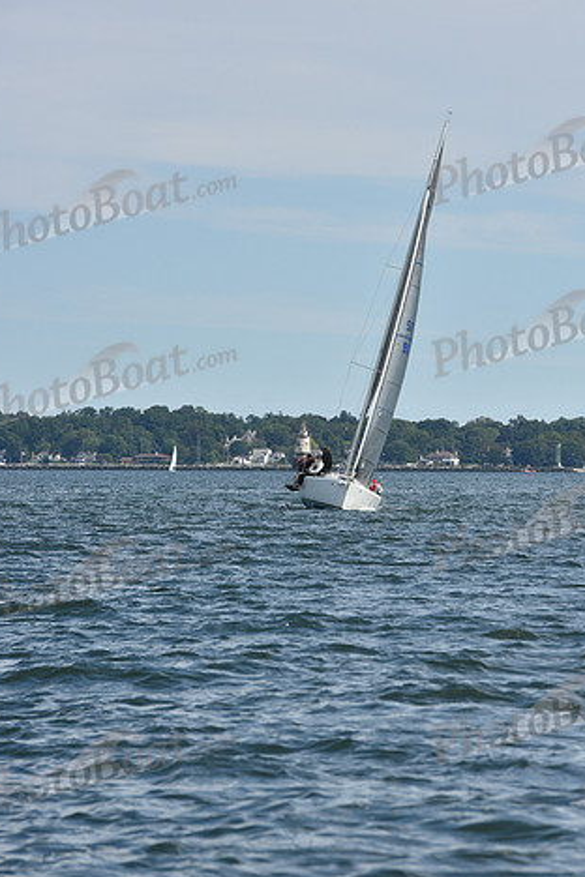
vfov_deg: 8.3
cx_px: 335
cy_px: 453
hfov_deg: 5.5
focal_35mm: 248
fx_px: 6045
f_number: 10
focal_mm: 200
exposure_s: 1/1000
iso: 320
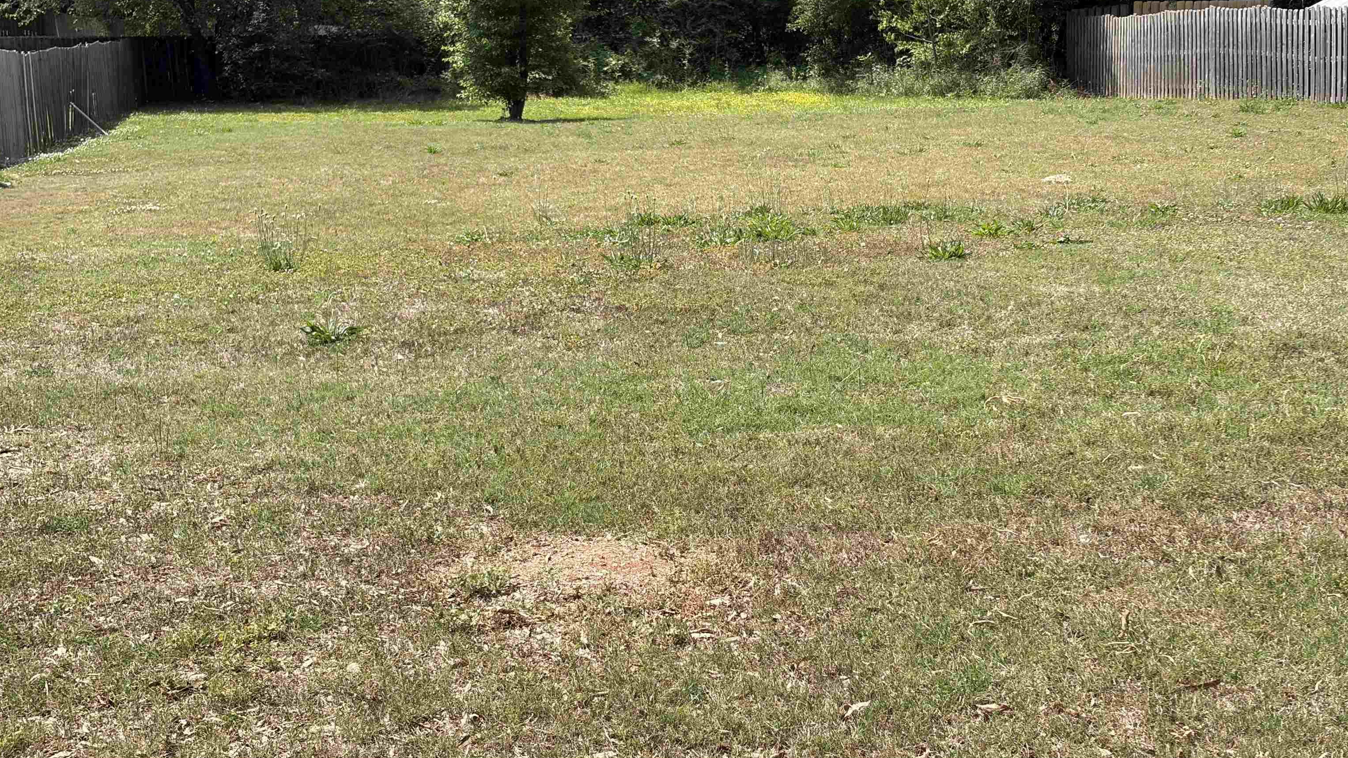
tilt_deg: -9.2
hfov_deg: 36.6
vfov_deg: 21.1
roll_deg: +2.1
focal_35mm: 57
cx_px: 675
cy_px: 319
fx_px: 2037
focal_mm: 5.96
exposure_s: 1/1848
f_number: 1.6
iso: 32
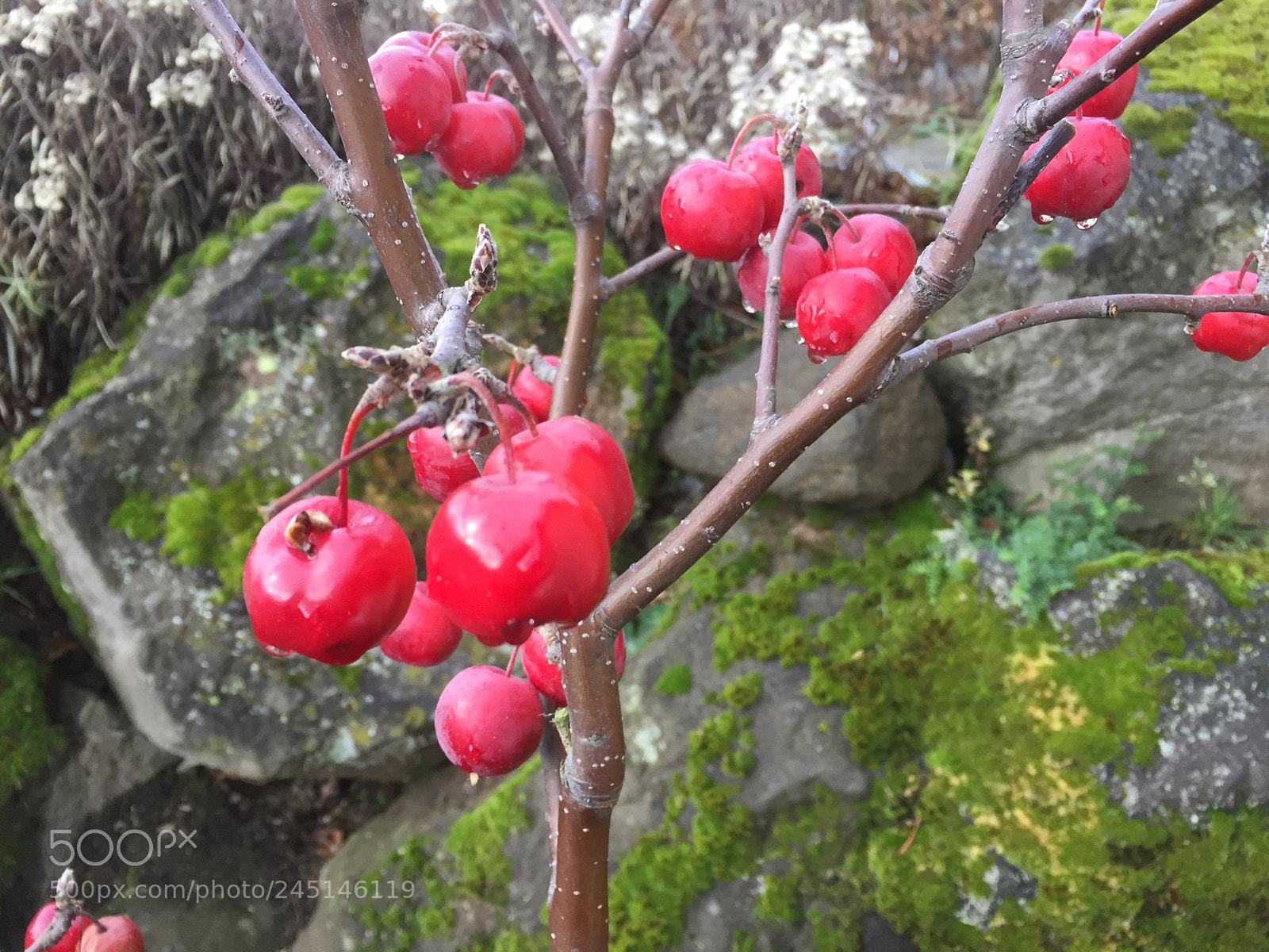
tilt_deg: -19.8
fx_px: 1063
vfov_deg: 48.2
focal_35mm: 29
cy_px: 476
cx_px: 634
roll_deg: -2.6
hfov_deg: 61.7
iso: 40
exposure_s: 1/33
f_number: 2.2
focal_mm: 4.15
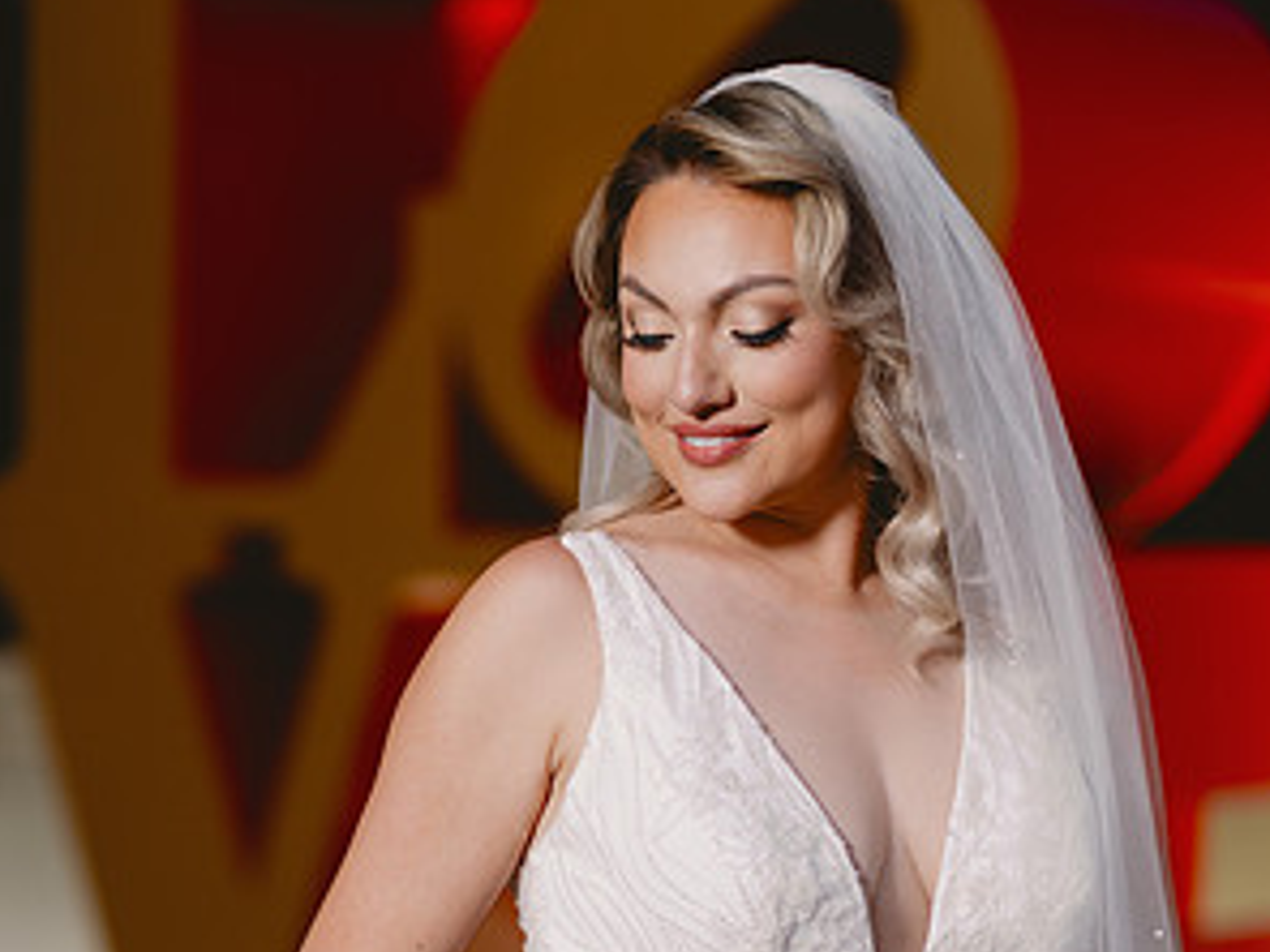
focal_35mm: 124
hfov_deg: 15.9
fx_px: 4549
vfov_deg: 11.9
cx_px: 637
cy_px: 738
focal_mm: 85
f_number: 2
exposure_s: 1/30
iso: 250
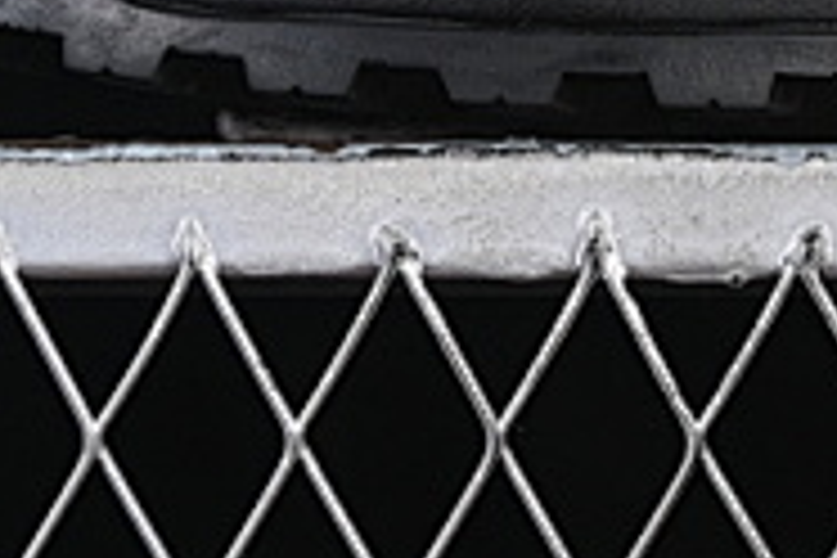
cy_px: -601
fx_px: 7509
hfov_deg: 6.4
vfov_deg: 4.2
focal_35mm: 323
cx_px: 860
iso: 160
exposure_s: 1/60
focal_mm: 50
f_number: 7.1
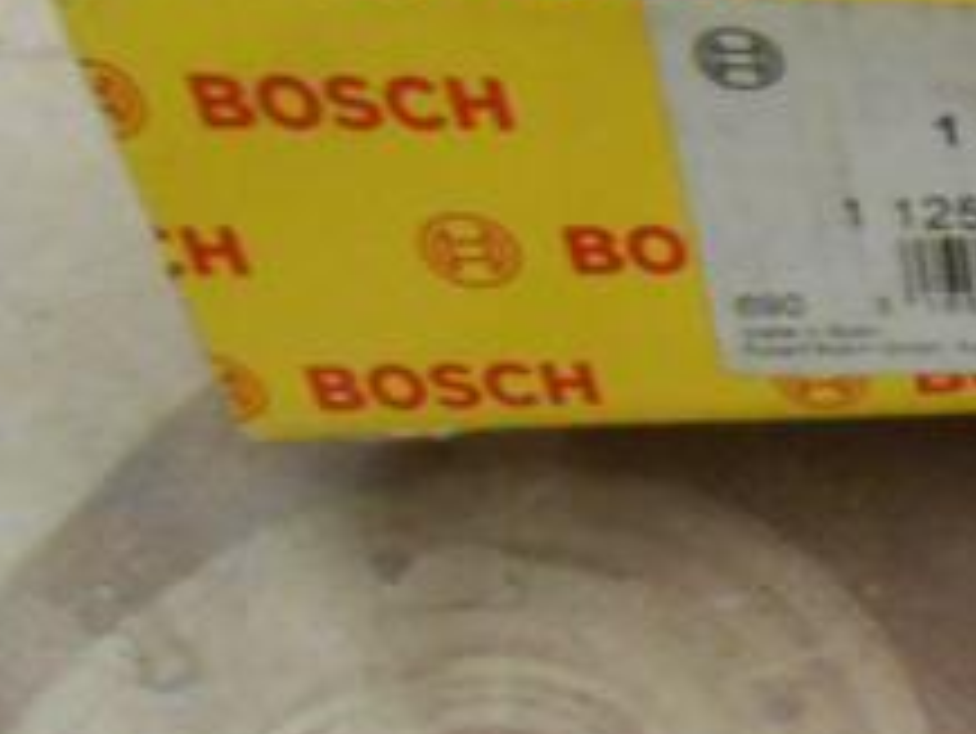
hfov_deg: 18.0
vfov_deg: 15.3
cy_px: 567
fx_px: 2708
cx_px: 1507
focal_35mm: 96
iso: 400
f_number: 3.5
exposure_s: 1/20
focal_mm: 4.6
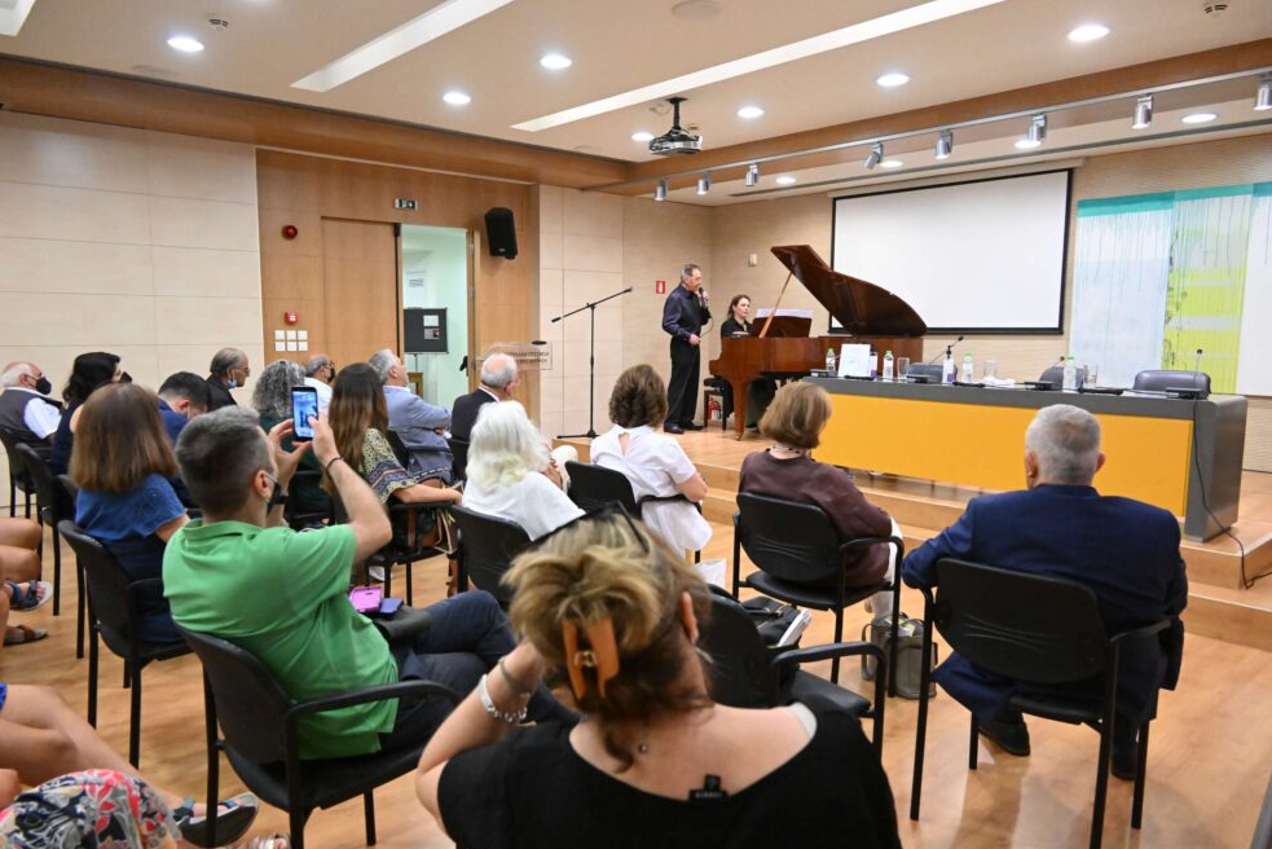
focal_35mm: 25
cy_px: 430
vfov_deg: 51.3
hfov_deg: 71.5
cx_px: 630
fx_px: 884
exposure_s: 1/200
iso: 10000
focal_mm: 24
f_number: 5.6
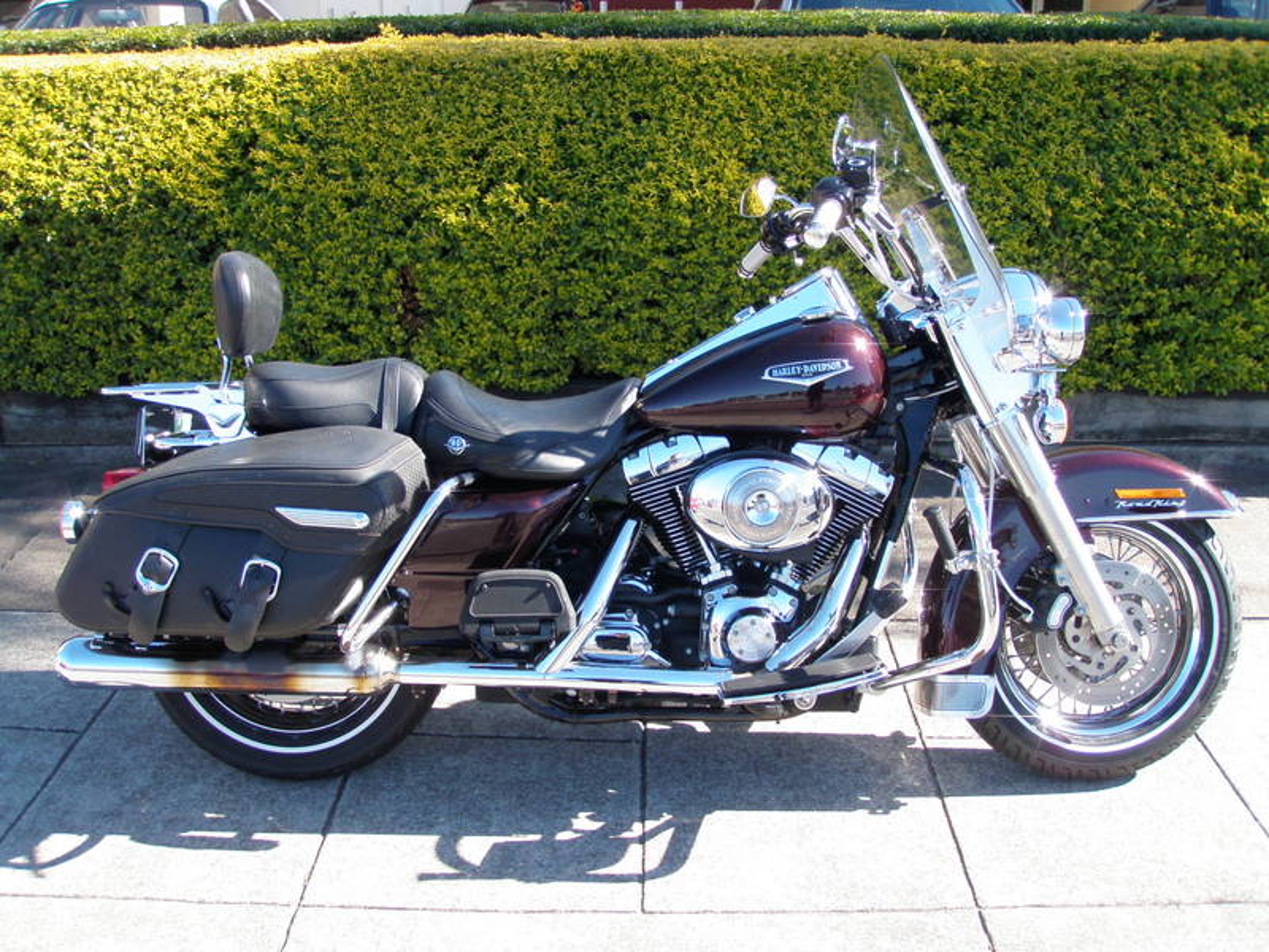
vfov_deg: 37.7
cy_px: 476
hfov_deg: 49.0
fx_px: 1393
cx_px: 634
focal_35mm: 38
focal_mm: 6.7
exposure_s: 1/160
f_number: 3.5
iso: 80
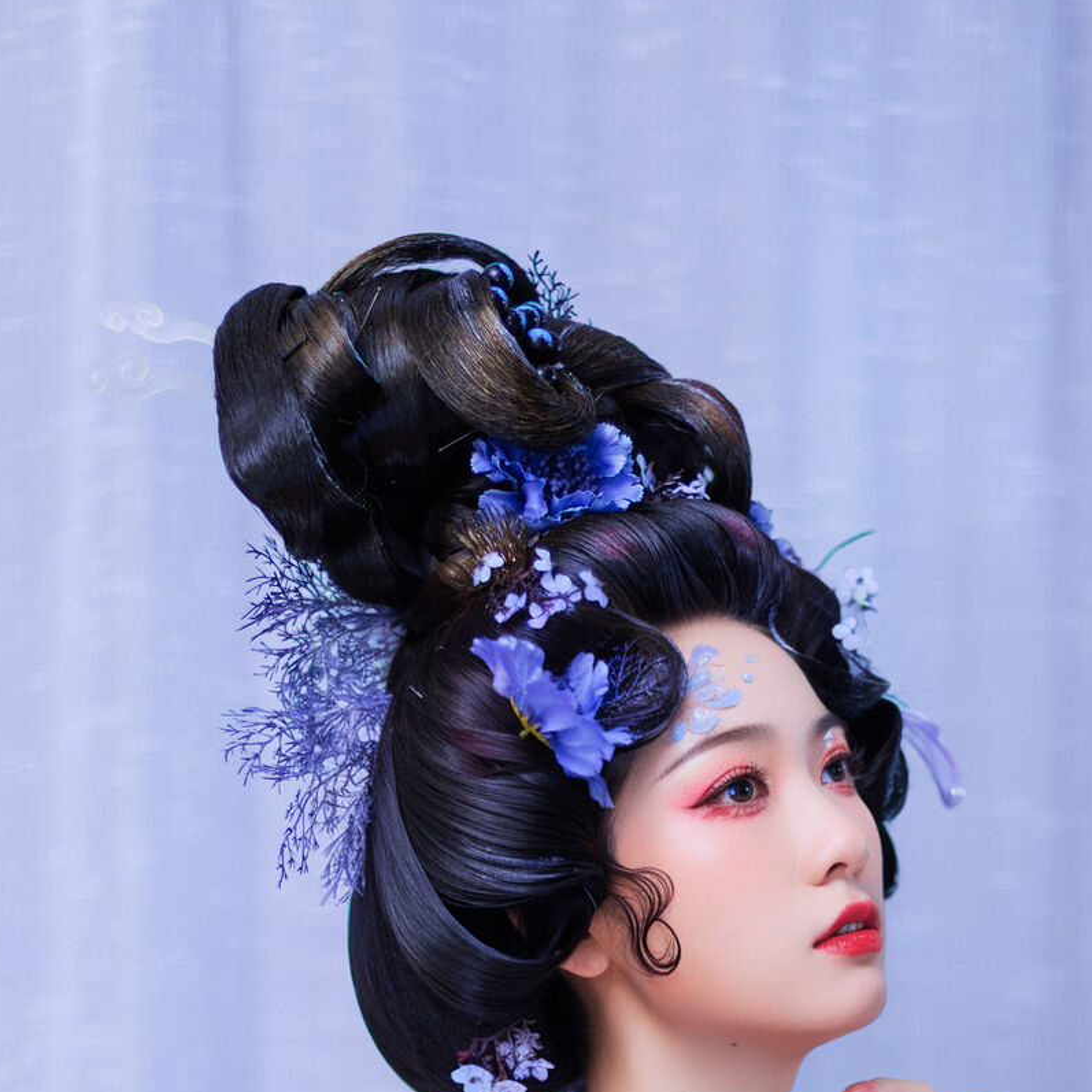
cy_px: 1041
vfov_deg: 17.8
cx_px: 736
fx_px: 3426
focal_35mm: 96
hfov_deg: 18.1
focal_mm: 50
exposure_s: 1/125
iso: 100
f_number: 1.8
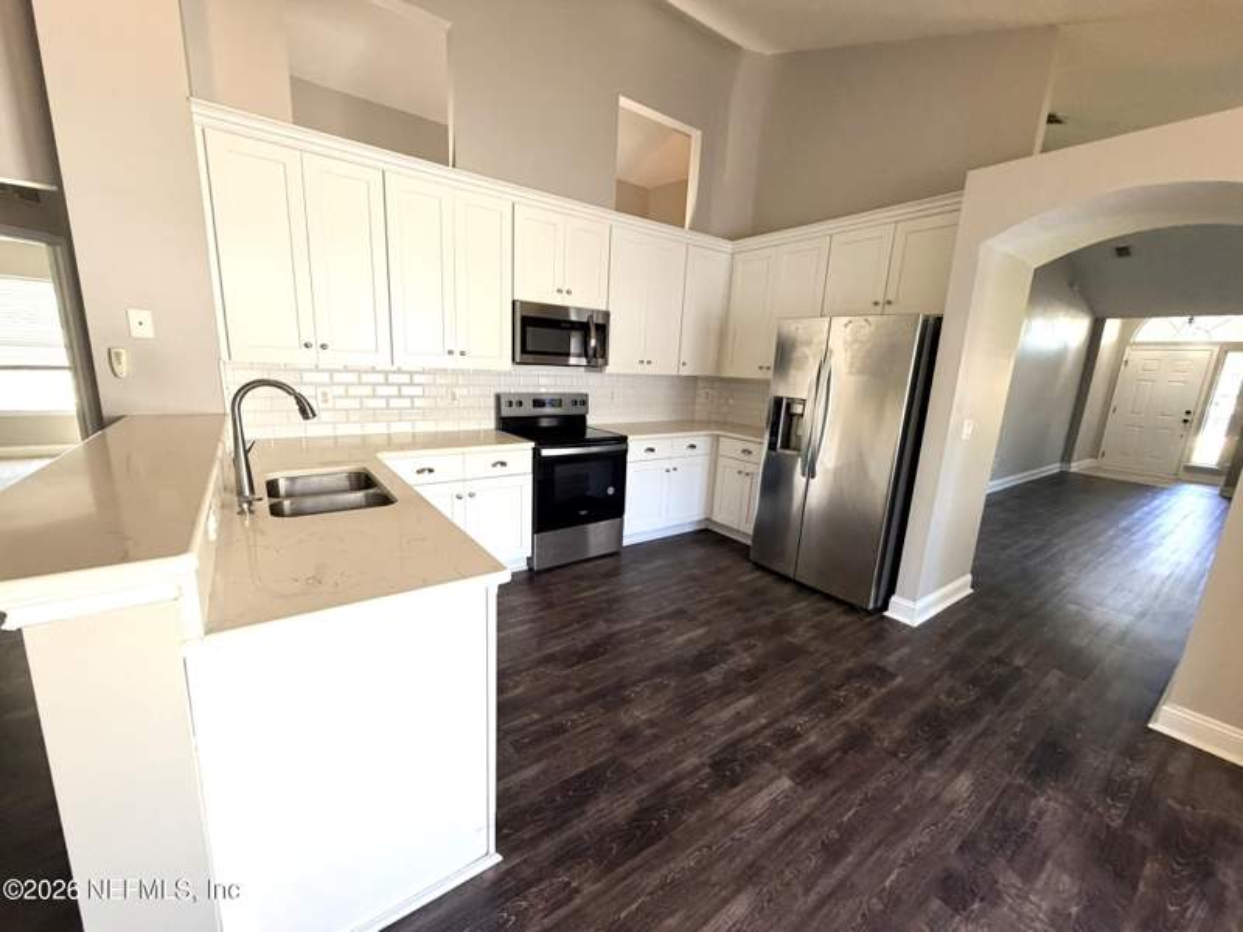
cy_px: 466
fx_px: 503
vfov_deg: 85.7
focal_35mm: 14
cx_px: 622
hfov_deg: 102.1
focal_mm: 2.22
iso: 320
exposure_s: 1/121
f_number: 2.2
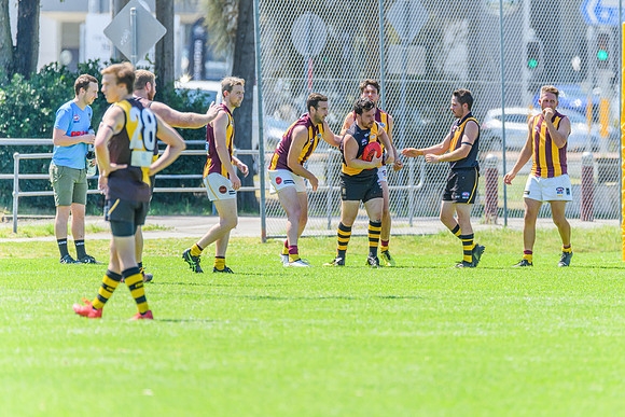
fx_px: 10120
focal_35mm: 583
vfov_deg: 2.4
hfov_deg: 3.5
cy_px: 194
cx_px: 362
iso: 800
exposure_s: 1/1600
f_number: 6.3
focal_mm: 500
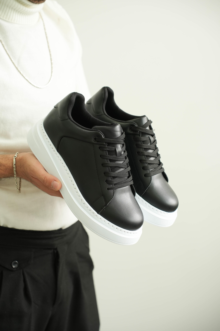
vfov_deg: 28.5
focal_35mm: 71
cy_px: 166
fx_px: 651
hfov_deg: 19.2
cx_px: 110
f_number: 4
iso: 500
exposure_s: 1/200
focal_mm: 71
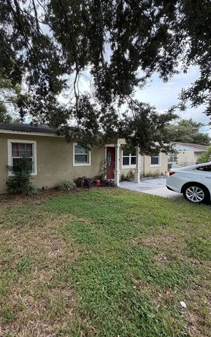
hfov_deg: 69.7
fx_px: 147
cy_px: 166
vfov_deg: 97.8
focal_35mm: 16
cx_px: 75
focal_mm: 2.22
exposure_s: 1/280
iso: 50
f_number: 2.2
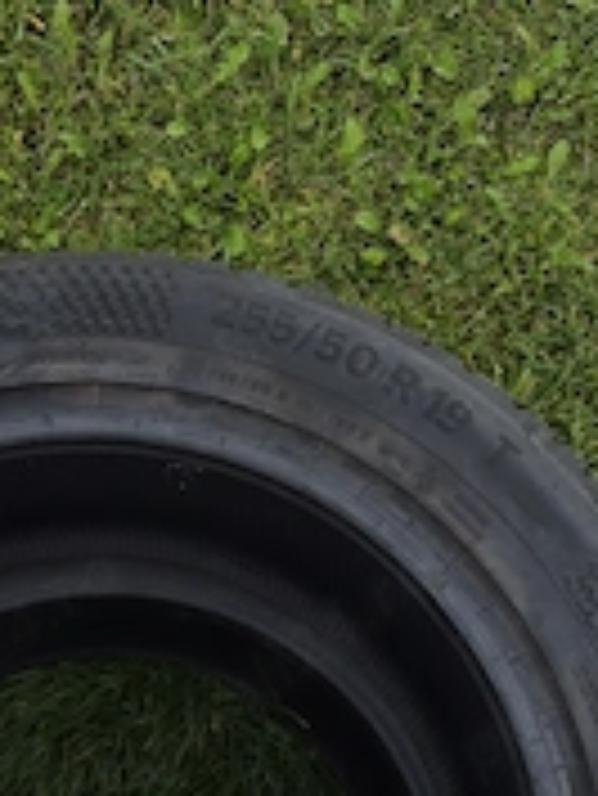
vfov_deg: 34.4
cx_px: 130
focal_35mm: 52
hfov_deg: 27.6
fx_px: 1196
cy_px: 738
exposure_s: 1/3400
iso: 80
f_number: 1.8
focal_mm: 5.4
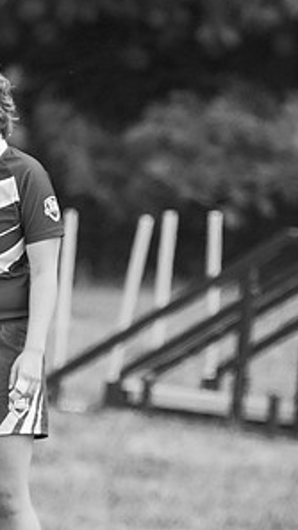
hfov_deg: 0.5
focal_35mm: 2293
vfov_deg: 0.9
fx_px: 32220
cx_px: 35
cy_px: 224
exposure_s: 1/1000
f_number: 6.3
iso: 400
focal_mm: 600
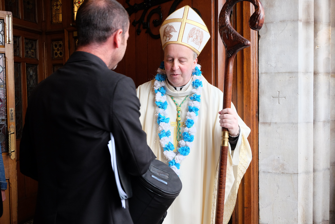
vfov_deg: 37.9
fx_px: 326
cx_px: 168
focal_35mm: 35
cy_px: 112
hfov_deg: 54.4
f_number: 5
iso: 1250
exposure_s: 1/100
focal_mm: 23.2
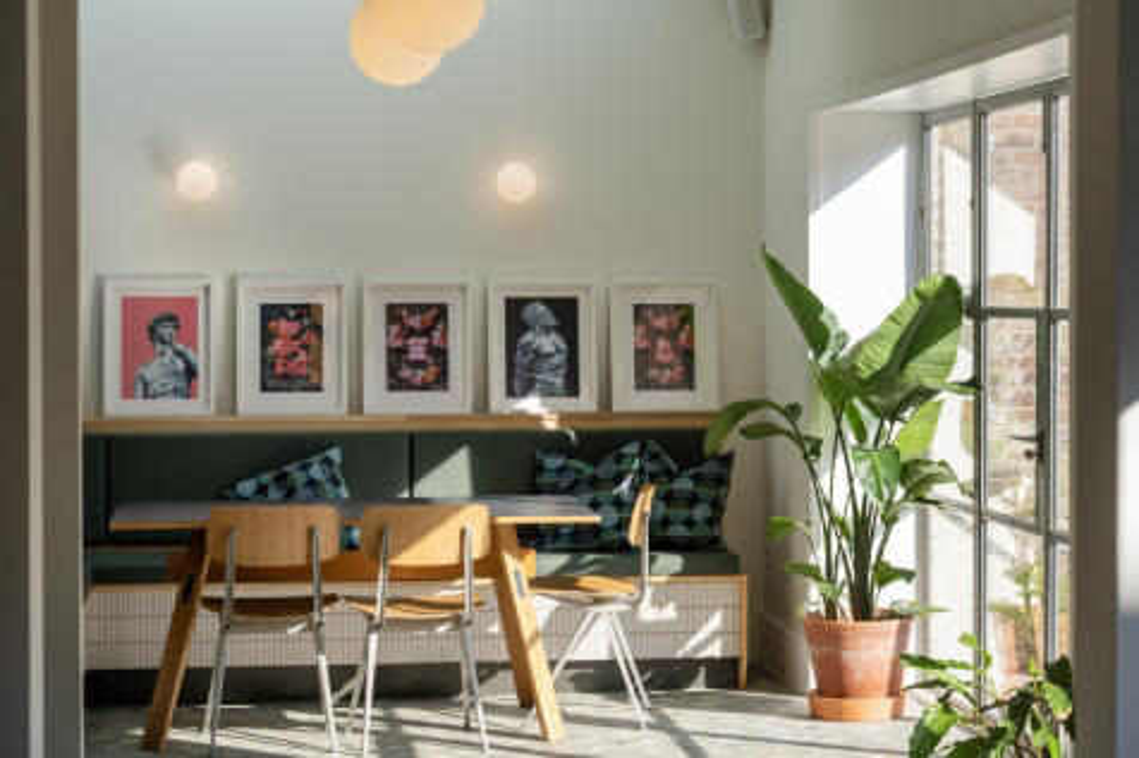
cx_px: 570
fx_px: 2309
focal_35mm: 73
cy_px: 379
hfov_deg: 27.7
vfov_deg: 18.7
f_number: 7.1
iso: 320
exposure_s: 1/250
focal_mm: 73
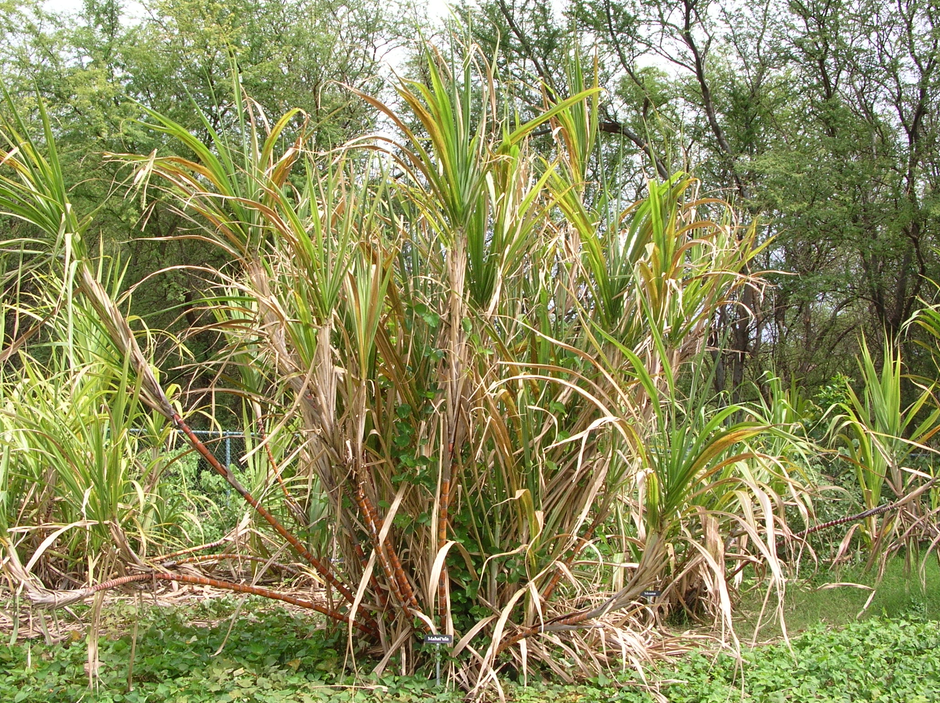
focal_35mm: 39
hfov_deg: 47.9
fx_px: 1058
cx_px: 465
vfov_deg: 36.7
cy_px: 380
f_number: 5.6
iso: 50
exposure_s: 1/130
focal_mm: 5.8
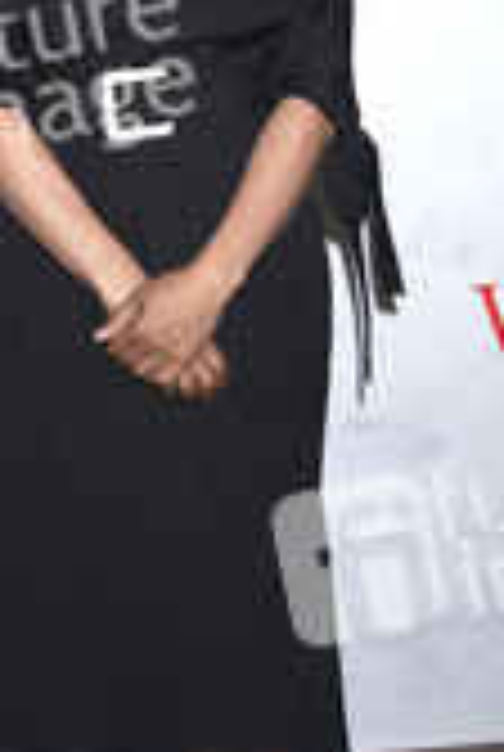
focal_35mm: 105
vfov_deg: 19.4
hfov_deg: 13.0
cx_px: 94
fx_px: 2196
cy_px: 315
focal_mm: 44
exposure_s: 1/200
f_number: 6.3
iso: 640
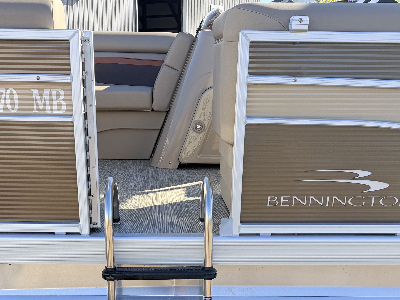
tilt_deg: -18.4
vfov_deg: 28.6
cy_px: 265
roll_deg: +0.0
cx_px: 171
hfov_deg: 38.8
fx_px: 566
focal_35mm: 49
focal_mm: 6.76
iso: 80
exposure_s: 1/1139
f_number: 1.78
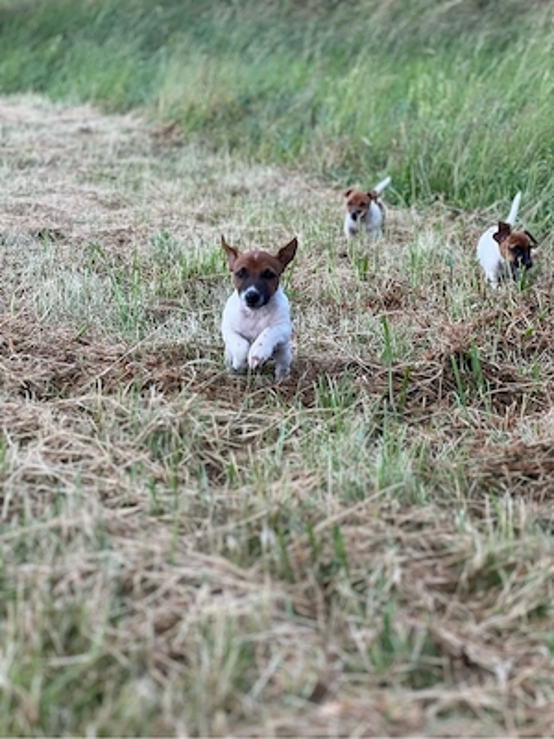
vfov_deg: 25.3
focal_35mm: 77
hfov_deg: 19.1
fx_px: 1643
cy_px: 370
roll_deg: -0.7
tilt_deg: -10.5
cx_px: 277
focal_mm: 9
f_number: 2.8
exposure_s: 1/121
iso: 32
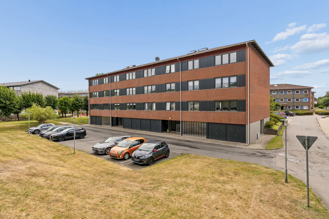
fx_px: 174
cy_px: 110
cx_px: 164
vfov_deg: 64.6
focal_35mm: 19
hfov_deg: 86.9
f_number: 8
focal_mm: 19
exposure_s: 1/400
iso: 200
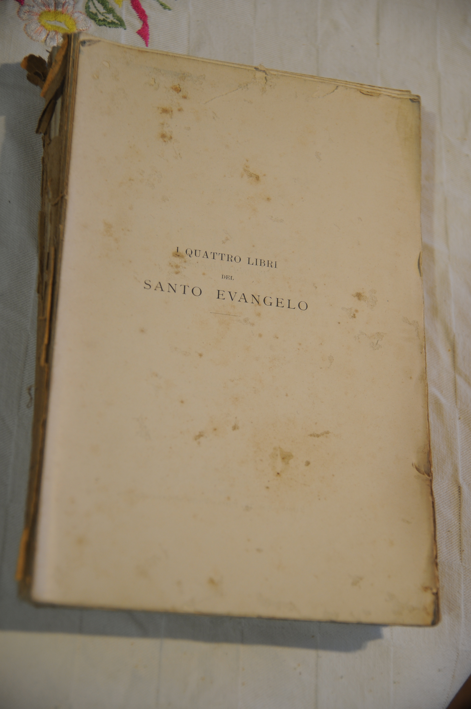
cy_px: 354
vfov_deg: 33.4
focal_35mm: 60
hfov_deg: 22.6
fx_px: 1180
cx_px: 236
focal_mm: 40
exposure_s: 1/30
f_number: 2.8
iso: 200
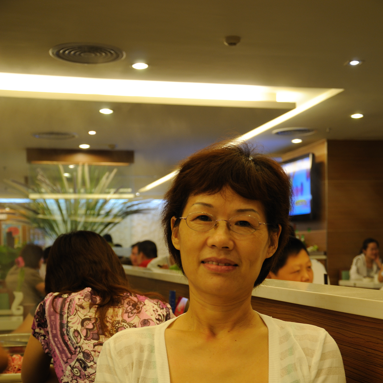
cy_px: 286
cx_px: 192
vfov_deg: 29.1
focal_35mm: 58
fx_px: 726
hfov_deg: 29.6
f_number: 4.2
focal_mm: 30
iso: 100
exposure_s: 1/6
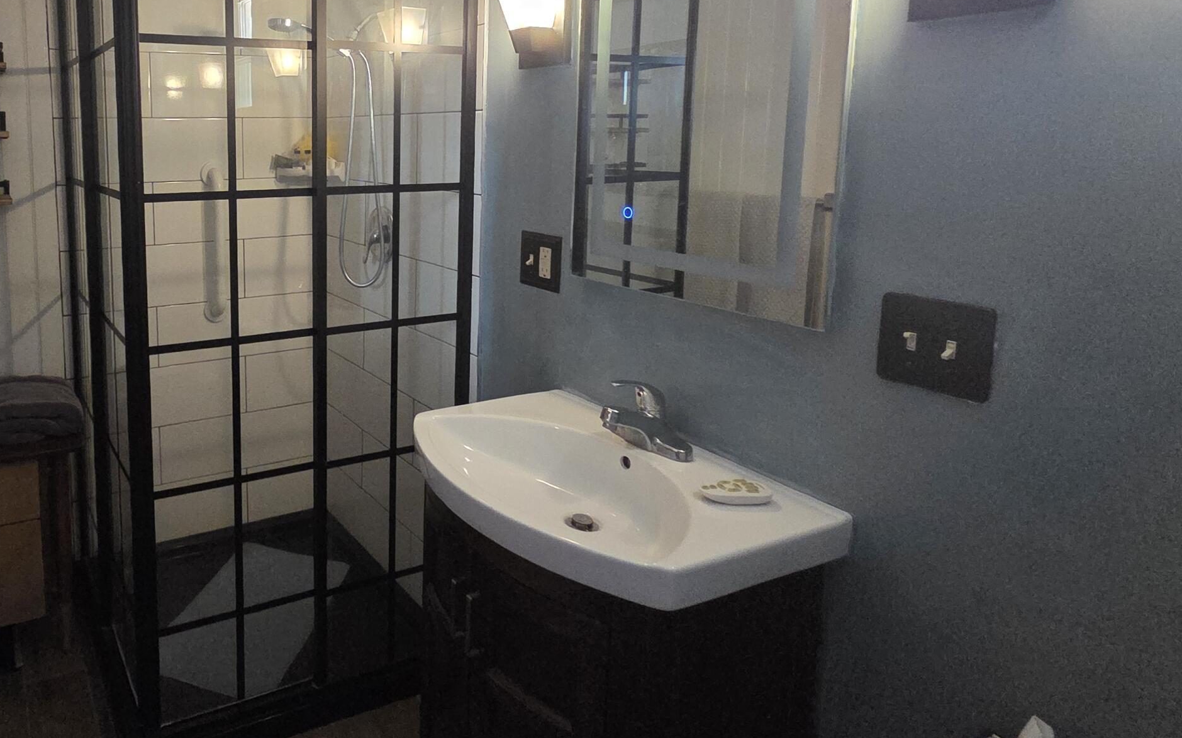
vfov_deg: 53.7
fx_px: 709
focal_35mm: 22
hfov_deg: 74.2
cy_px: 235
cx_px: 300
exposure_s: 1/60
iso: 1600
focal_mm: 2.2
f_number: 2.2
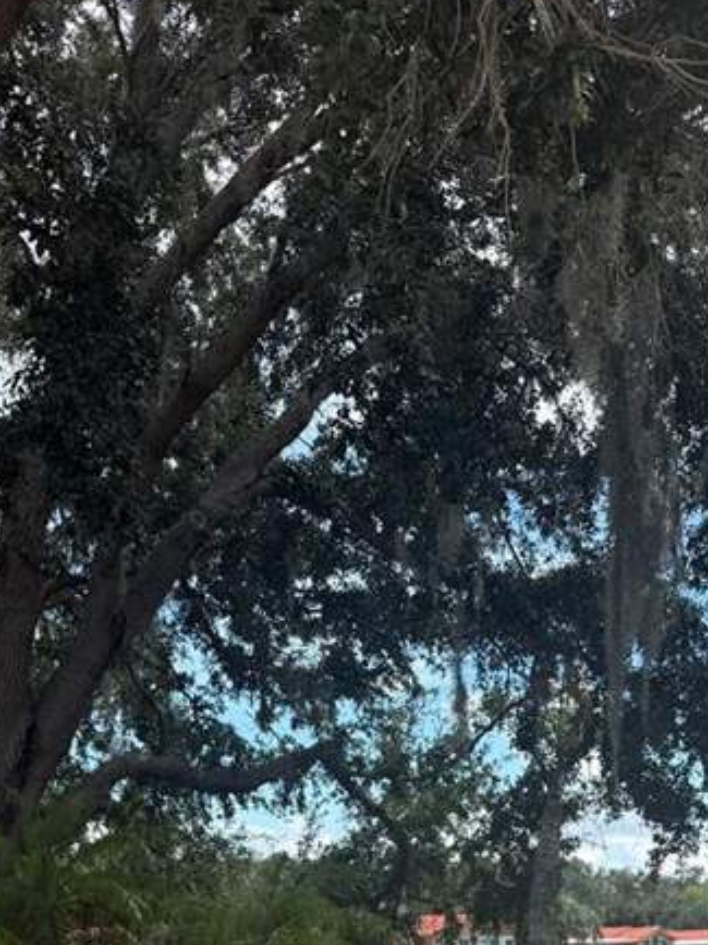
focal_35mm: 59
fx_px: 1611
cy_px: 1095
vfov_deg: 28.9
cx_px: 353
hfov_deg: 24.8
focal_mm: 6.76
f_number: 1.78
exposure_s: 1/2000
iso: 80
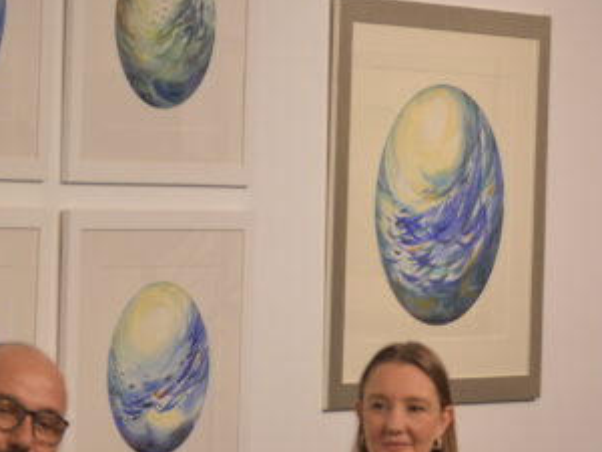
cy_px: 345
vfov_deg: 7.2
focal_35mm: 207
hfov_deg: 9.6
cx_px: 389
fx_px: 3600
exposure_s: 1/60
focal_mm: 62
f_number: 4.2
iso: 560
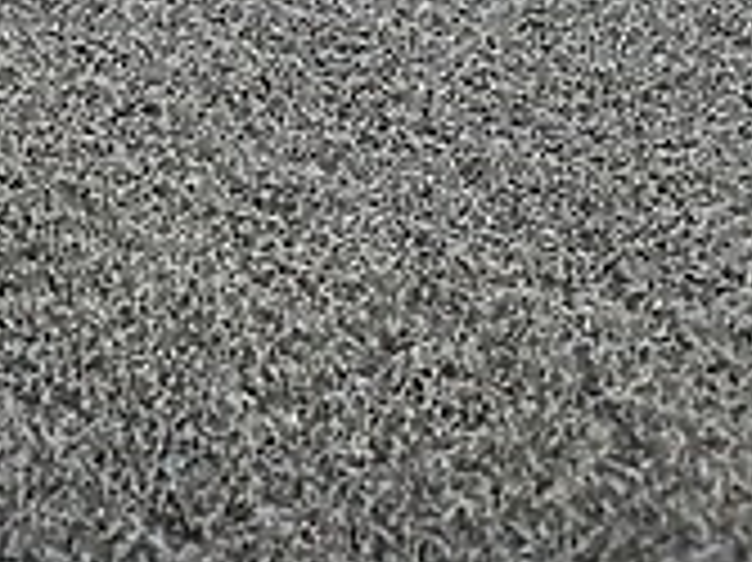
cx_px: -738
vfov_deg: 13.1
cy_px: 13
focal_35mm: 112
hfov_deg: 14.6
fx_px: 2431
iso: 200
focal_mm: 4.32
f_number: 2.4
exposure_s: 1/40
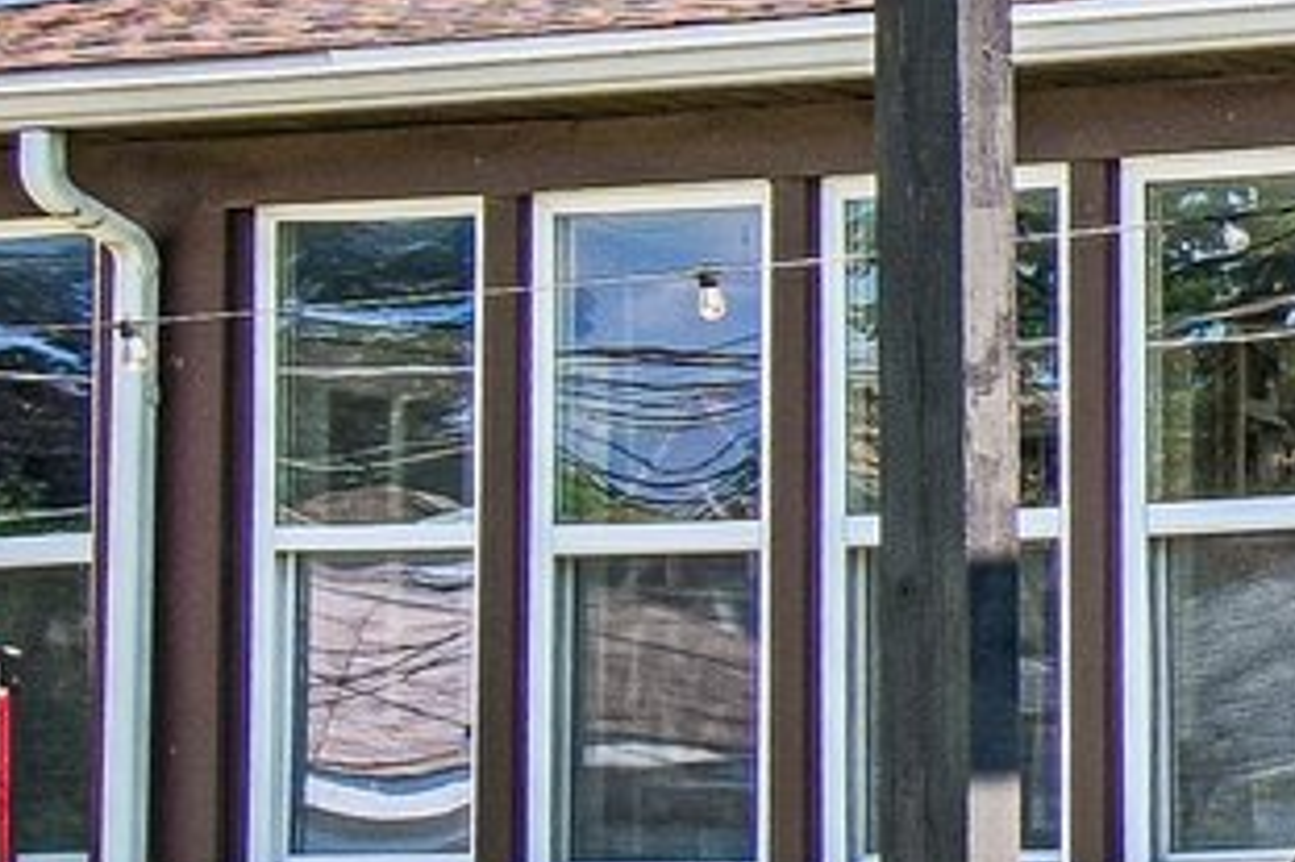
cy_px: 31
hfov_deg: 9.8
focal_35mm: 145
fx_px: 5213
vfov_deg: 9.4
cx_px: 4139
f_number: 8
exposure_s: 1/125
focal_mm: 15
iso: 100
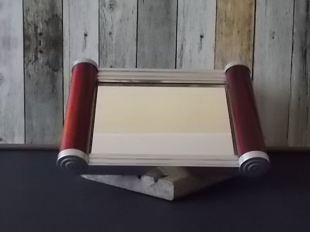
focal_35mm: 58
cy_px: 116
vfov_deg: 25.2
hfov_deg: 33.2
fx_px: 519
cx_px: 155
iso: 800
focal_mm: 10.3
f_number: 4.9
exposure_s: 1/80
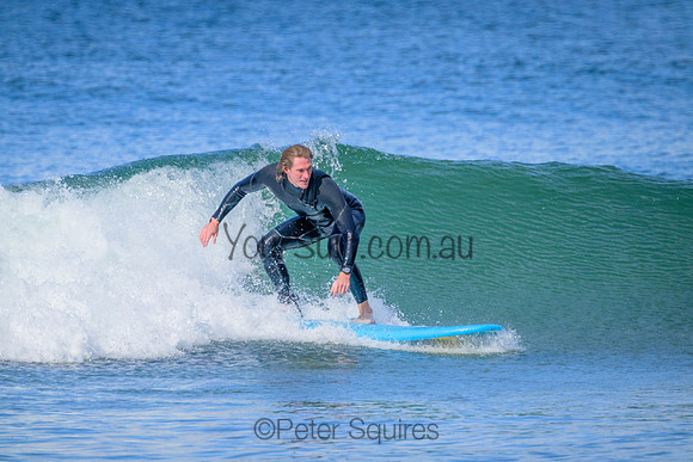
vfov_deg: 1.7
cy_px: 231
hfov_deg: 2.6
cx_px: 346
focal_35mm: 800
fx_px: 15403
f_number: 11
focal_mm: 800
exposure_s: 1/1250
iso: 2000
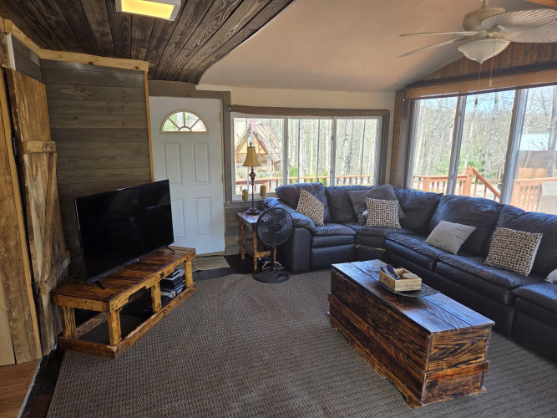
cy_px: 209
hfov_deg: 73.9
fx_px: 370
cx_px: 278
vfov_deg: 58.9
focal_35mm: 23
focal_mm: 5.4
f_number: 1.8
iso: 40
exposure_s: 1/120
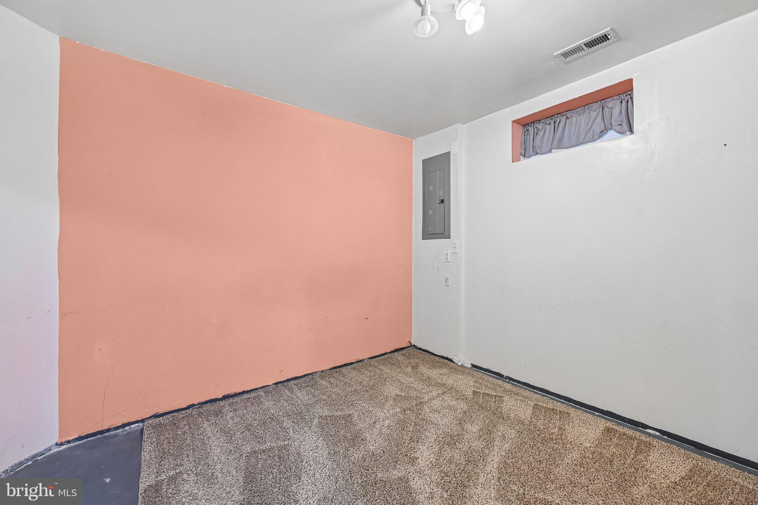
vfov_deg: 81.2
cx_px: 379
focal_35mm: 14
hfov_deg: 104.3
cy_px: 252
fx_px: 295
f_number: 8
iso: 400
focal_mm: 14
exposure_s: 1/4
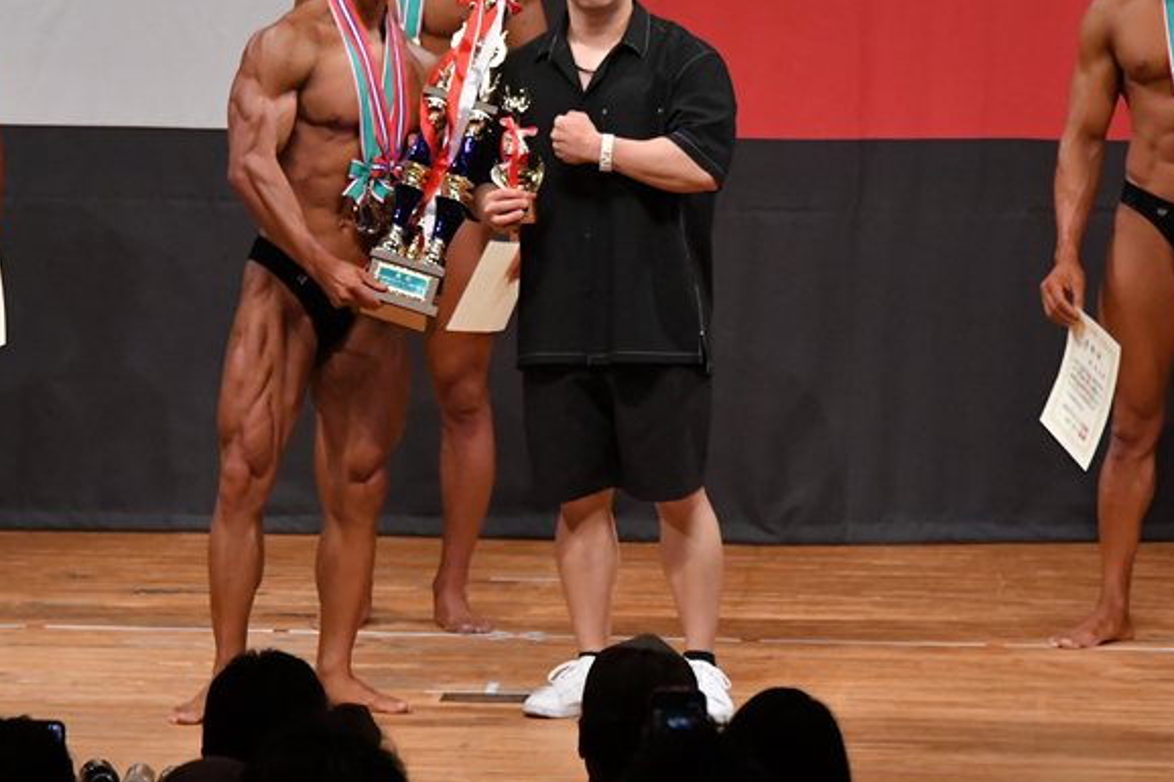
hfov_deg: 6.0
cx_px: 543
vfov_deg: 4.0
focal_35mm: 342
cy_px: 311
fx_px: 11149
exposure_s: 1/400
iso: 5600
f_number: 5.6
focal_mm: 170
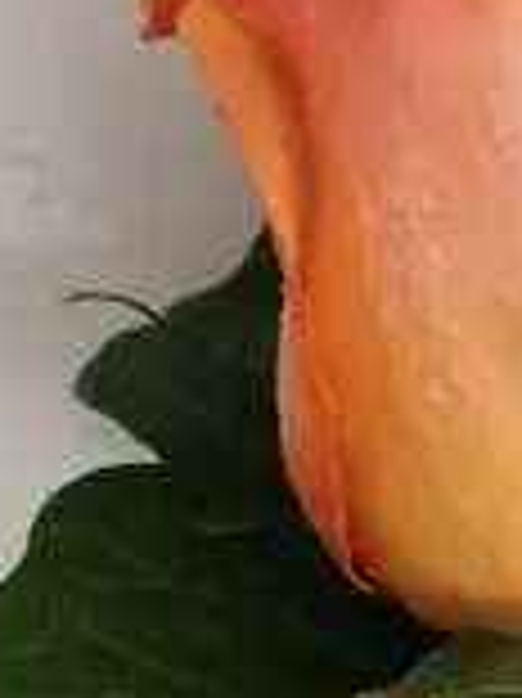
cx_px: 752
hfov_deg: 11.3
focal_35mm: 126
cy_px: 516
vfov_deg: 15.6
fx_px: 2537
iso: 125
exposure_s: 1/20
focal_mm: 4.28
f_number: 2.4
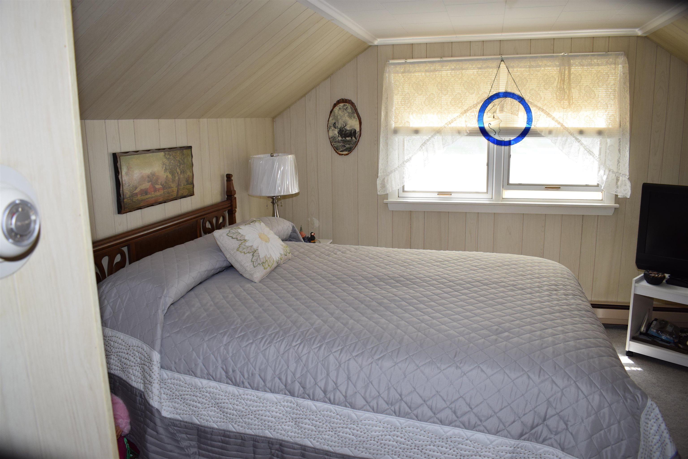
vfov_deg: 47.9
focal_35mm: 27
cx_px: 344
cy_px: 230
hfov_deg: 67.4
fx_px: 516
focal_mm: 18
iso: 500
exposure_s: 1/125
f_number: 5.6
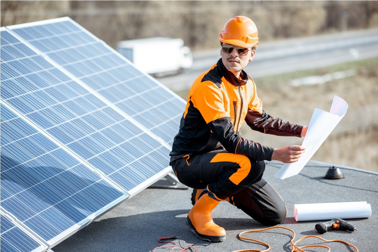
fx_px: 893
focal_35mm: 85
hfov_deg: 23.9
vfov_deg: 16.1
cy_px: 126
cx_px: 189
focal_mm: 85
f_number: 2.2
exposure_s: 1/4000
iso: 200
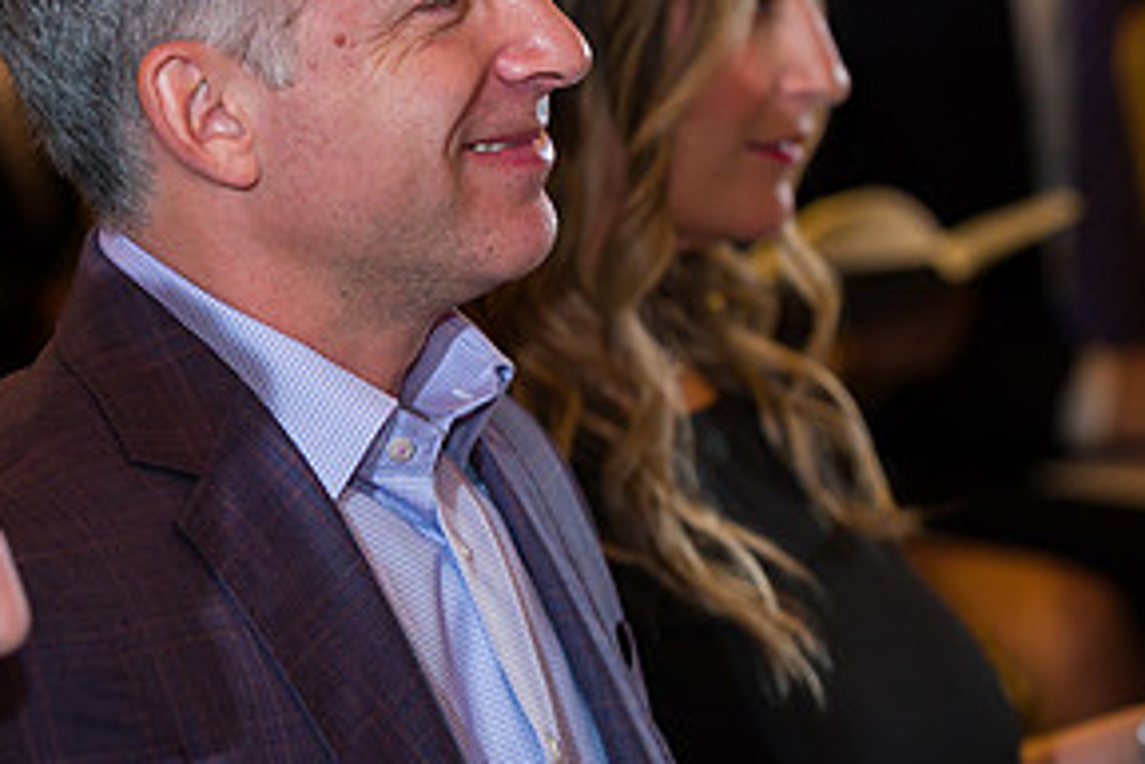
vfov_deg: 5.3
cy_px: 143
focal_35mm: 257
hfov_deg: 8.0
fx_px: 8173
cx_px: 382
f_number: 4
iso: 1000
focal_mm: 125
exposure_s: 1/200
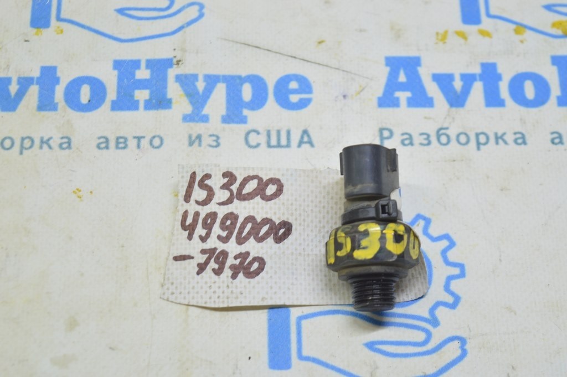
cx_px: 284
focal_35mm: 82
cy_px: 188
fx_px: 1298
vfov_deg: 16.5
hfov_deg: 24.6
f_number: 5.6
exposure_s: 1/20
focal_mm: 55
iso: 400
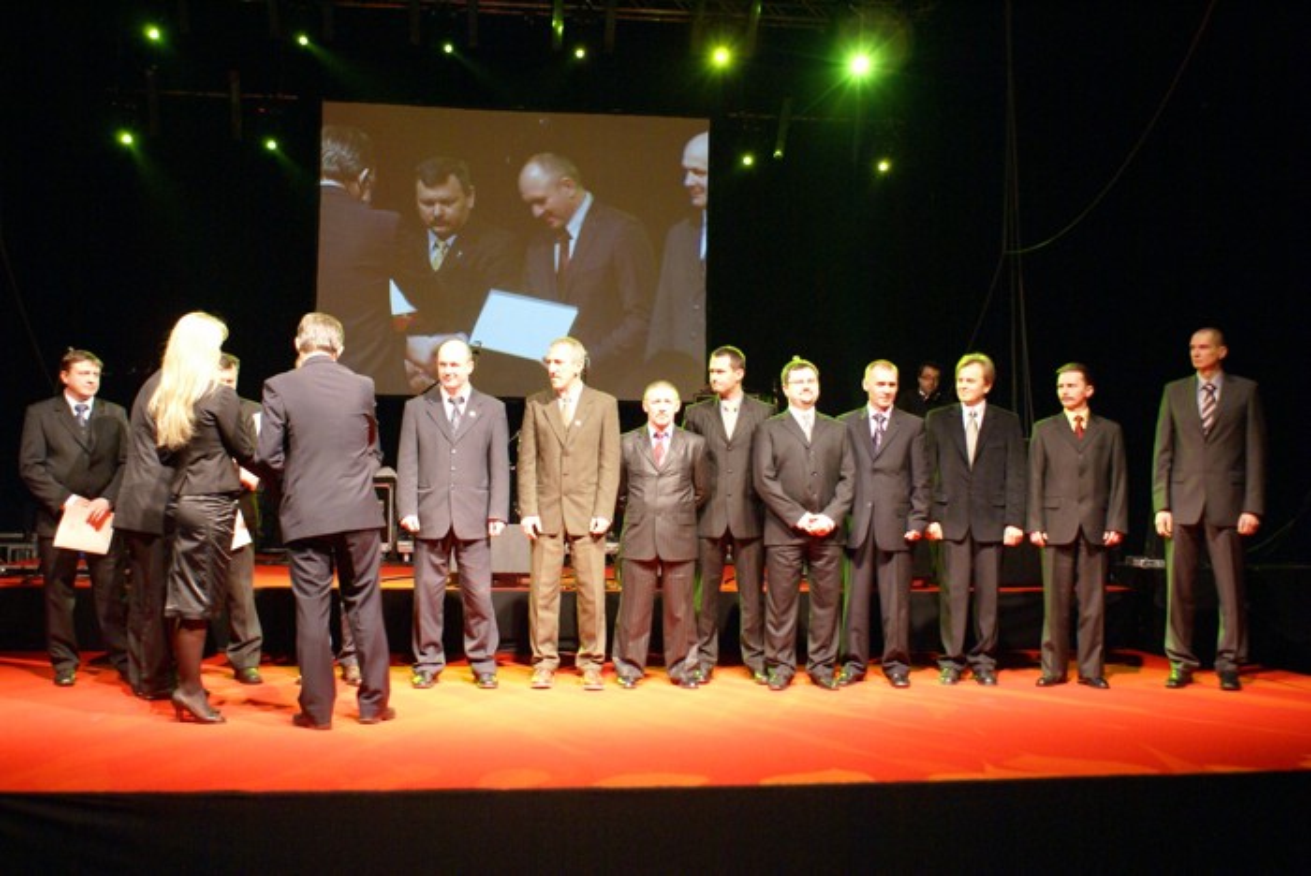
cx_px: 656
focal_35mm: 36
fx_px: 1312
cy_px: 438
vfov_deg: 36.9
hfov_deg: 53.1
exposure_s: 1/30
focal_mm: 24
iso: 640
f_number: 4.5
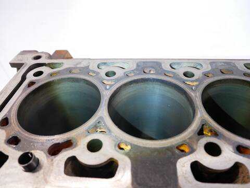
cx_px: 125
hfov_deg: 71.6
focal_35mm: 24
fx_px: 173
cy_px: 94
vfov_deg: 56.8
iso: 1250
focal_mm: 12
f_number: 3.5
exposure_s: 1/60
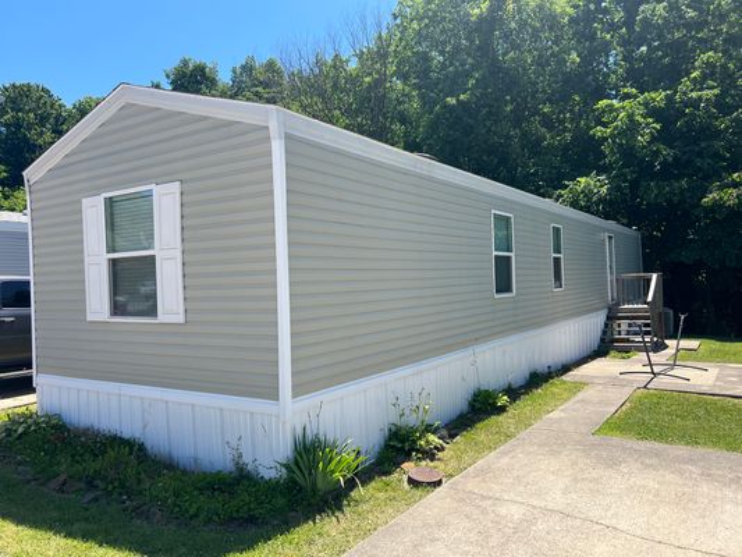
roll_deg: +2.6
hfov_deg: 67.3
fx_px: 557
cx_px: 371
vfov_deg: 53.1
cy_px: 278
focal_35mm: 26
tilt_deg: +0.3
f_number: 1.5
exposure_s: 1/2513
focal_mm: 5.7
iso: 50
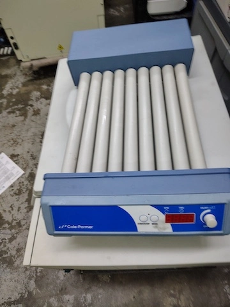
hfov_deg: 56.8
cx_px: 115
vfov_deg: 71.6
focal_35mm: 24
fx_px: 213
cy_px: 154
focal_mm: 5.56
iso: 623
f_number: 1.8
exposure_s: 1/120
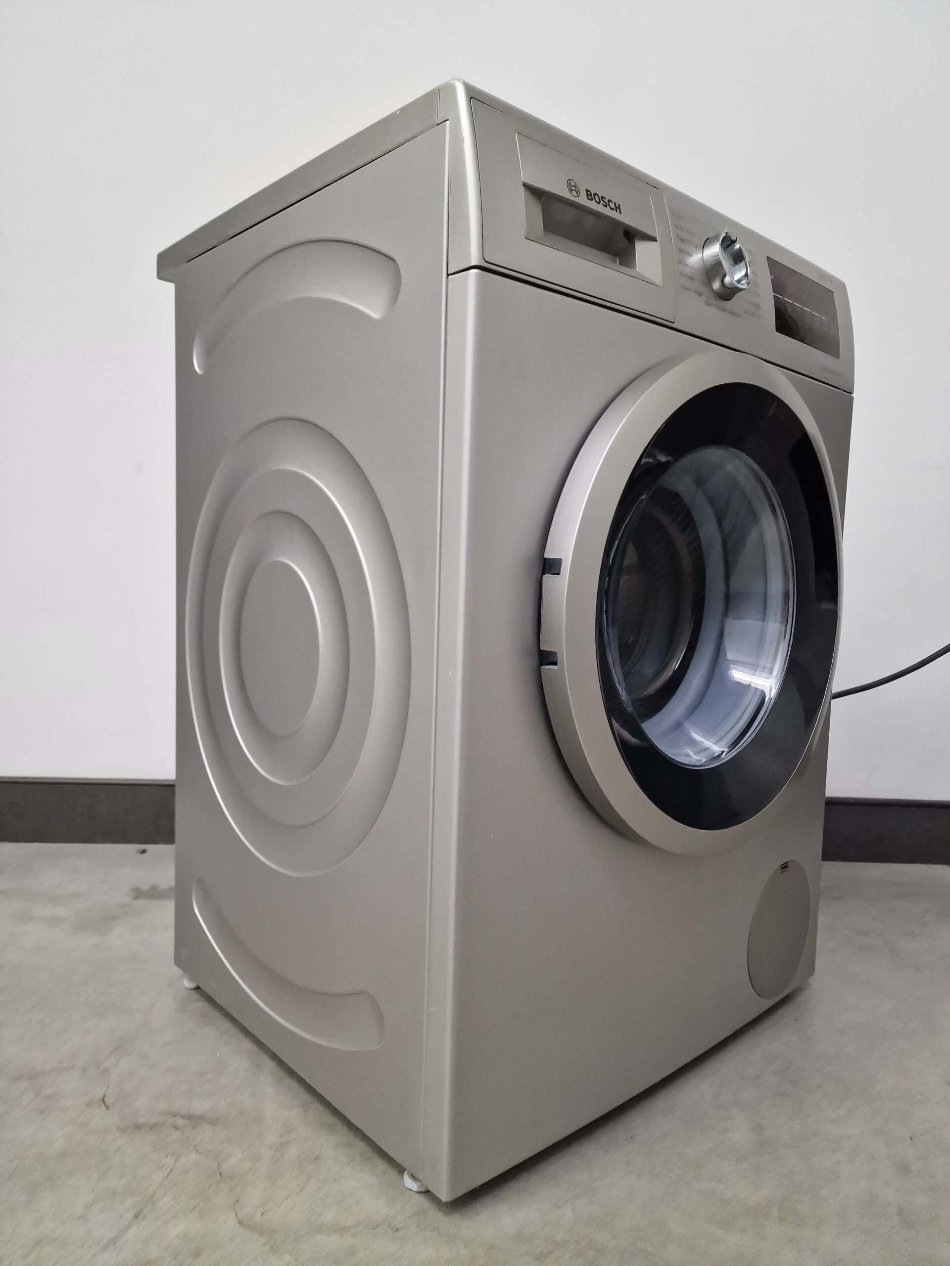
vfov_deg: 73.9
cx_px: 475
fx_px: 842
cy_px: 633
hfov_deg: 58.9
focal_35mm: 23
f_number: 1.8
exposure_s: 1/100
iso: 500
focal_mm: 6.4
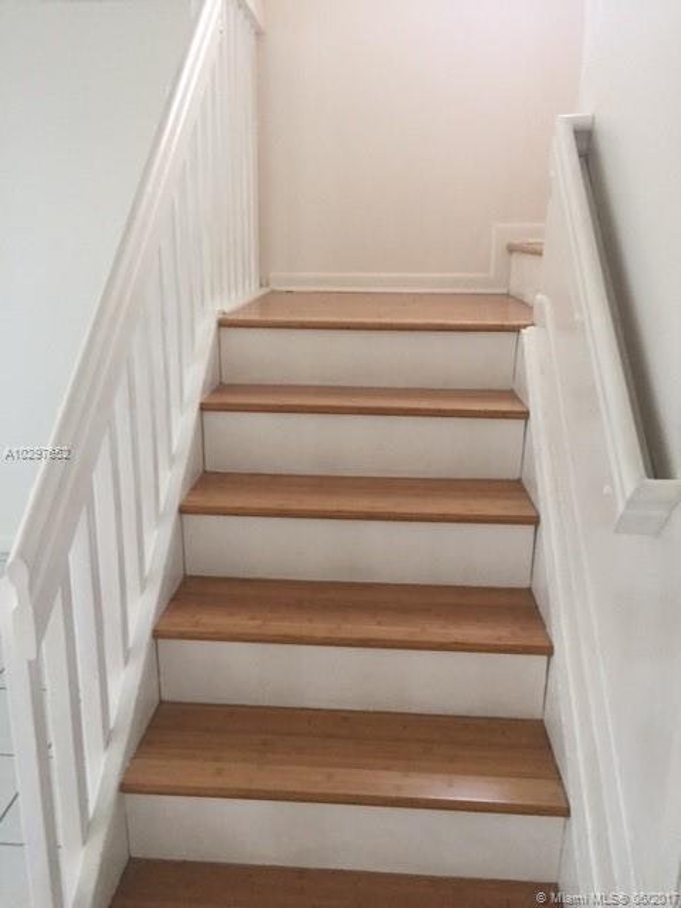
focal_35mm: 29
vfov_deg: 61.7
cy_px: 454
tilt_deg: -14.2
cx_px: 340
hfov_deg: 48.2
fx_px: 761
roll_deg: +1.7
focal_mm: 4.15
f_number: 2.2
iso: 200
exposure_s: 1/30
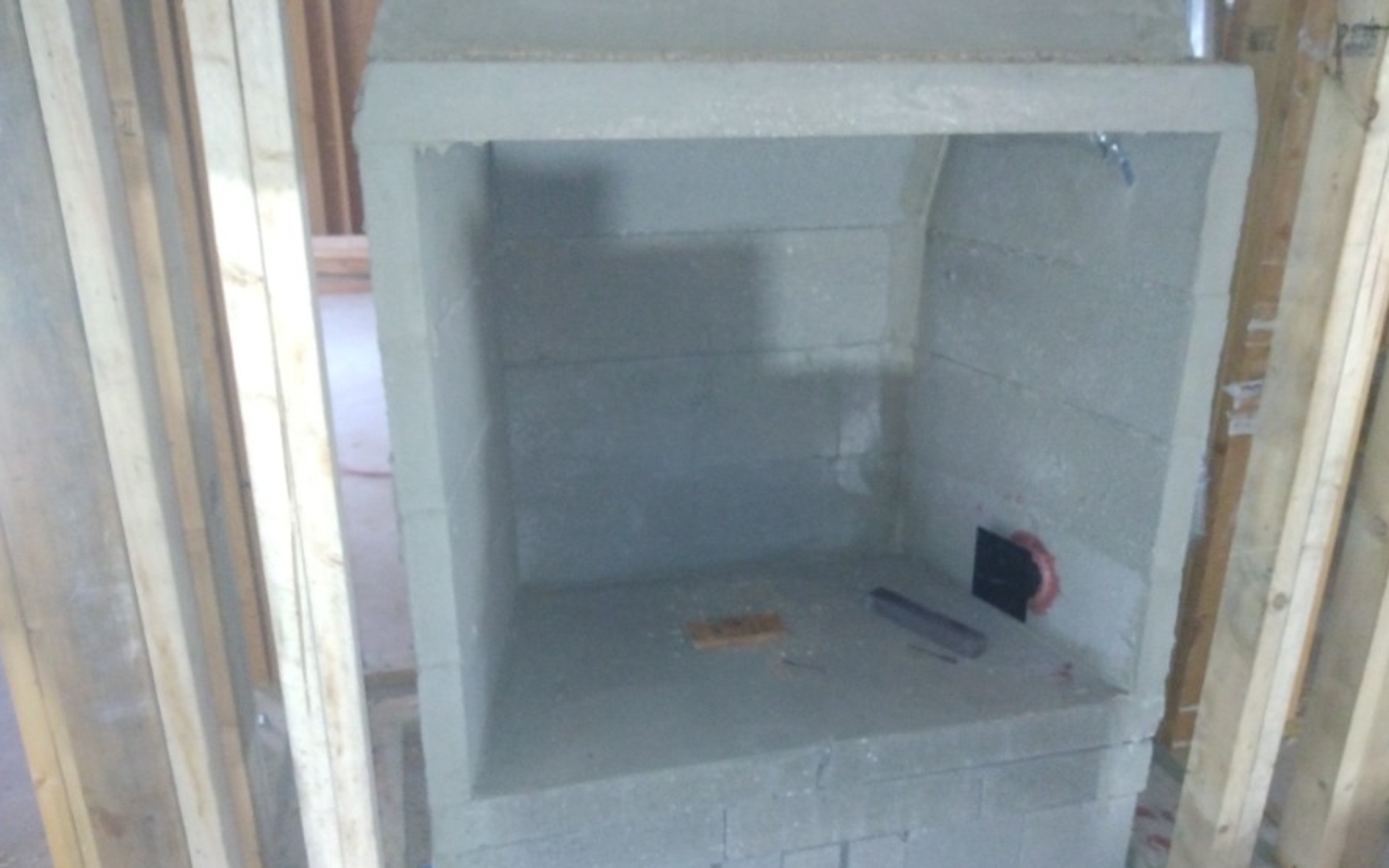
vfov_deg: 54.8
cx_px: 711
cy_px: 494
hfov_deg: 79.6
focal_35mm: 22
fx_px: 833
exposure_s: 1/20
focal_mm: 3.54
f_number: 2
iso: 816
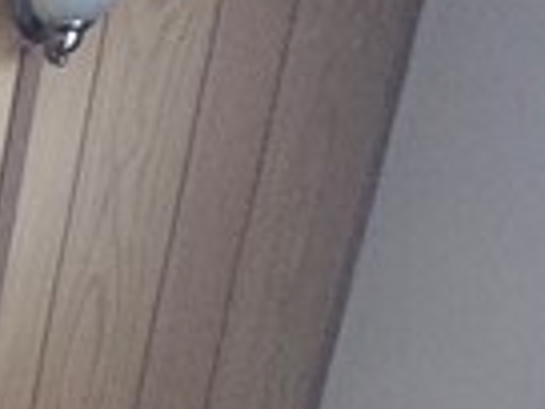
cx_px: -1090
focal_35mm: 98
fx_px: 1543
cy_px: 782
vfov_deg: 13.3
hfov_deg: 11.4
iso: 640
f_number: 2.2
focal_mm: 2.2
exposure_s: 1/60
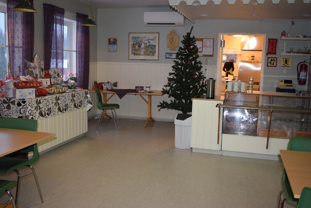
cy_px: 104
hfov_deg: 53.1
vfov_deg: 36.9
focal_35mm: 36
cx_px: 156
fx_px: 311
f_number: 4
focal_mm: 24
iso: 800
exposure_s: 1/80
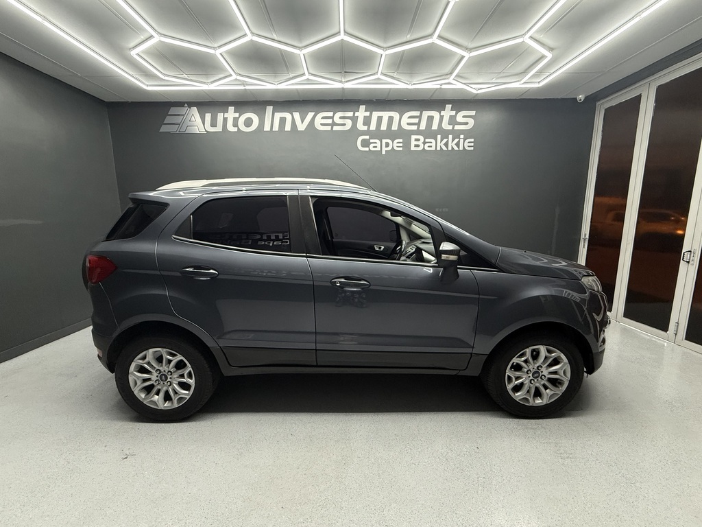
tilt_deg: -8.9
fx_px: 284
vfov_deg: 85.7
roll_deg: +0.5
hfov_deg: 102.1
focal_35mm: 14
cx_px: 351
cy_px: 264
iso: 160
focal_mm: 2.22
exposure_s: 1/100
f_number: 2.2
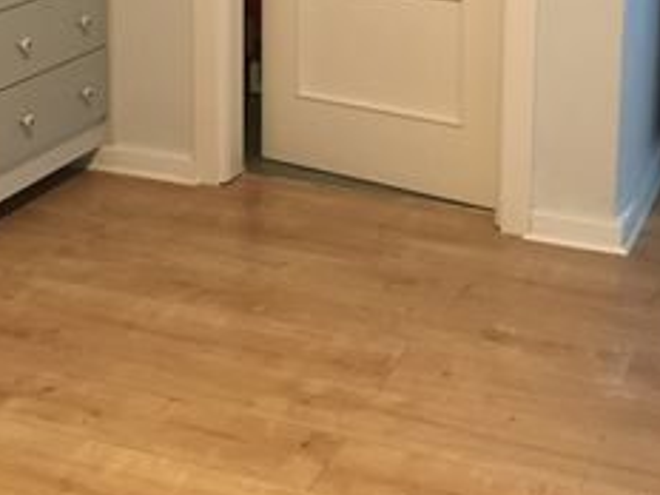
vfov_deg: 18.8
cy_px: -54
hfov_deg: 25.7
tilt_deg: -9.1
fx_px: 1430
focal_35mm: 75
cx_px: 185
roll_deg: -0.3
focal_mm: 4.15
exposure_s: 1/33
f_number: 2.2
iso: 250
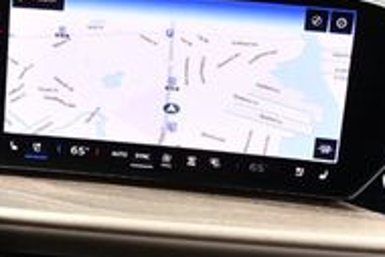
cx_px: -8
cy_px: 217
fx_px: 1295
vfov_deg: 11.3
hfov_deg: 16.5
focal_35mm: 121
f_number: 3.5
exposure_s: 1/250
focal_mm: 18
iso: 450
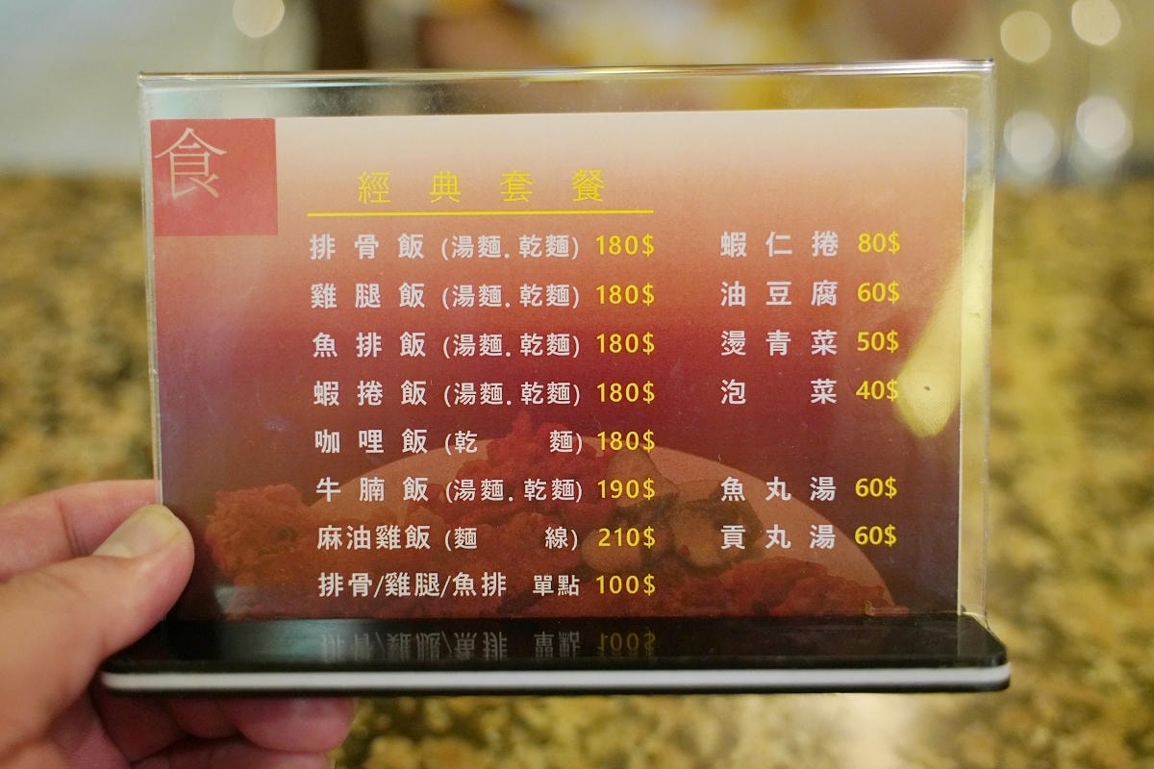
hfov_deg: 50.7
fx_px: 1218
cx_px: 577
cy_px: 384
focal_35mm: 38
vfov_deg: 35.1
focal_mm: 38
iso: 4000
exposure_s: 1/60
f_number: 2.8
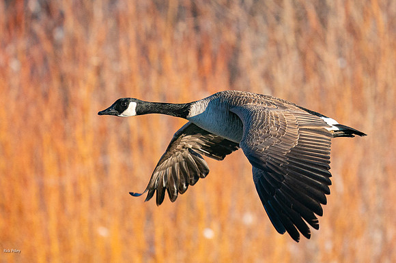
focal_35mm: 1105
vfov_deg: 1.2
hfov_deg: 1.9
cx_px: 168
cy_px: 116
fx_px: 12145
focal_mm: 600
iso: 1000
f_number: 8
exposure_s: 1/2000
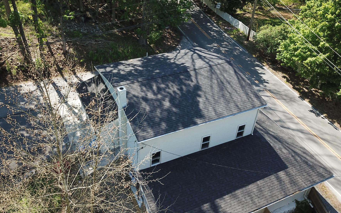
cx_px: 160
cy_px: 86
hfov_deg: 59.6
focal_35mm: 32
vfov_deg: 39.3
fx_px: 297
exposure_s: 1/453
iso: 100
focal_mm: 4.73
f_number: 2.2
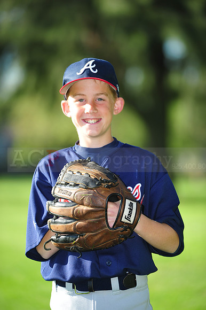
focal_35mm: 200
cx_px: 103
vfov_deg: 10.3
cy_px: 155
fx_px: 1719
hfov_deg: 6.9
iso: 200
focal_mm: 200
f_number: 4
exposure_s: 1/640
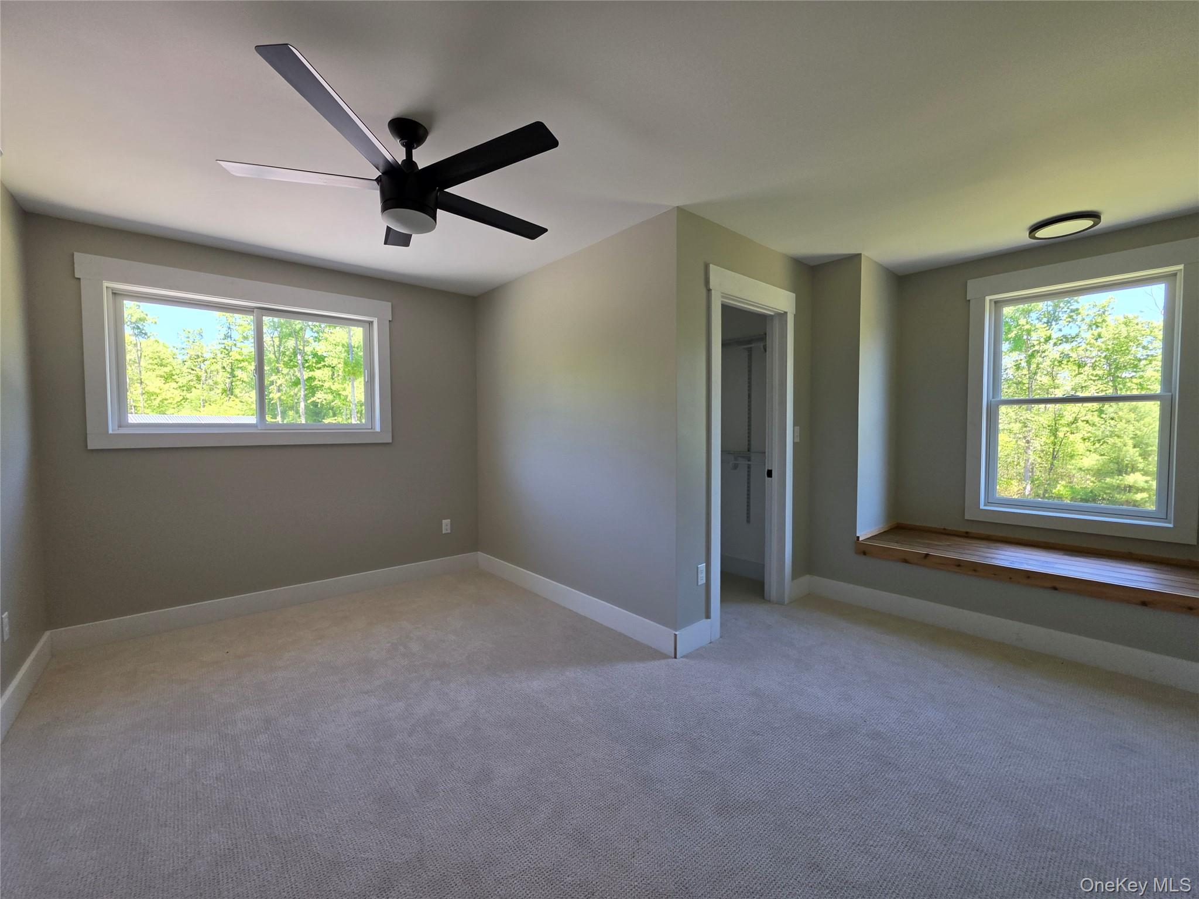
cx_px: 600
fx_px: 450
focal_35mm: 13
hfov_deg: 106.2
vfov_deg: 89.9
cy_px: 450
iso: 50
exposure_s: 1/120
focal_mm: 2.2
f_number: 1.9
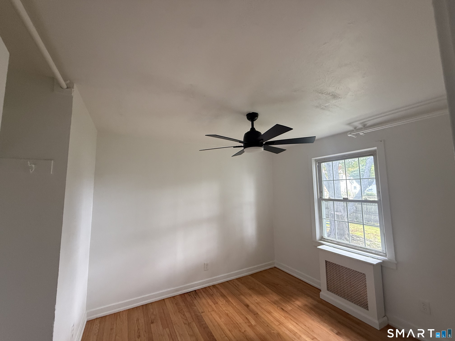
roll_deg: -0.1
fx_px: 184
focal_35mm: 14
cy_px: 170
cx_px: 228
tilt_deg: +6.8
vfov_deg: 85.7
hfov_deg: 102.1
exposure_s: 1/71
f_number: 2.2
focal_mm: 2.22
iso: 320
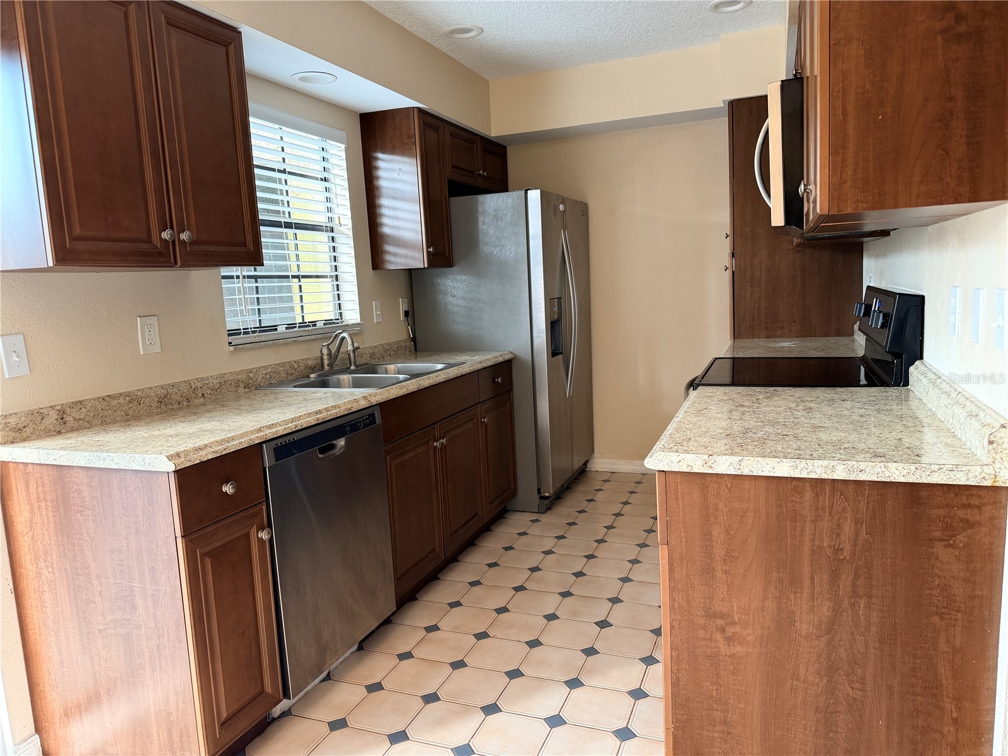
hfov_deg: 71.6
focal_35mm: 24
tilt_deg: -8.1
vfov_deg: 56.8
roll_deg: +3.6
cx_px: 504
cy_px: 378
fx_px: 699
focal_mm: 6.76
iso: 160
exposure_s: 1/60
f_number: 1.78
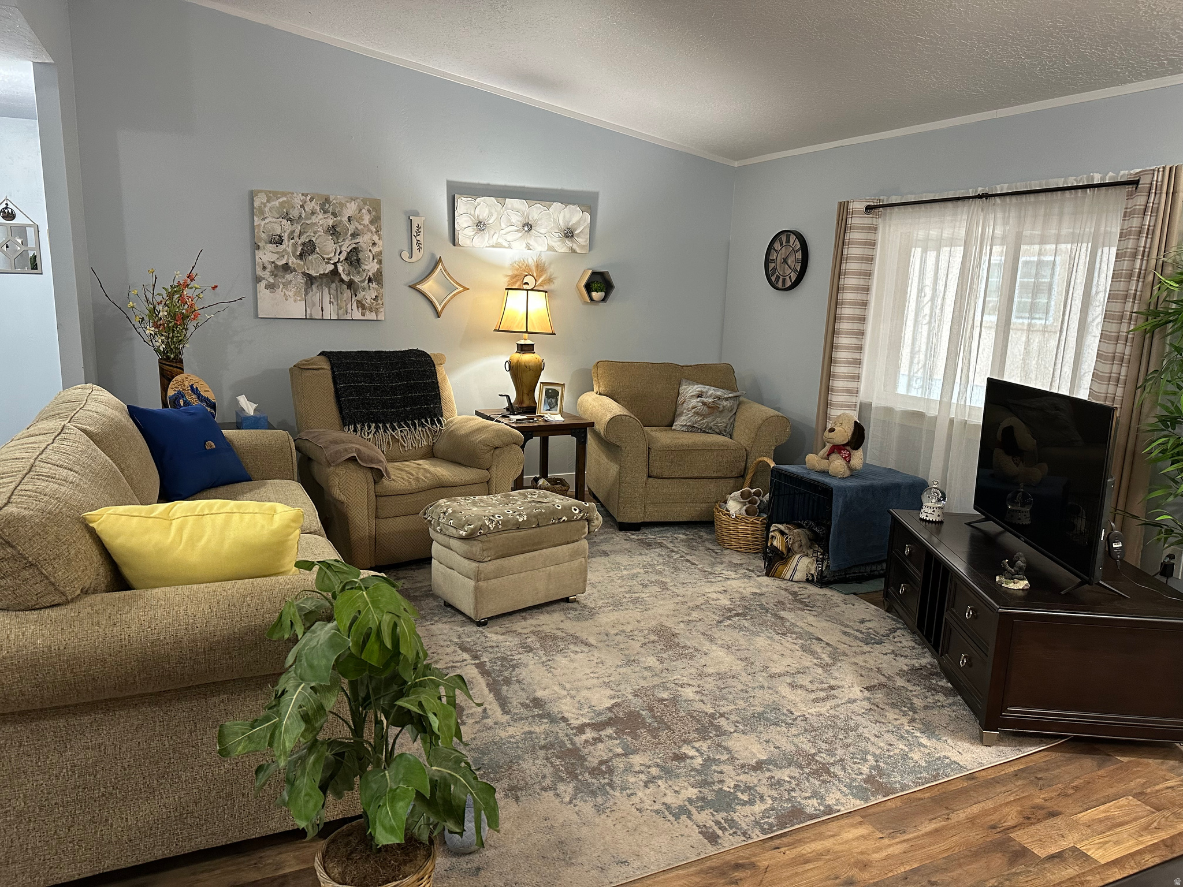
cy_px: 444
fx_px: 820
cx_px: 592
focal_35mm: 24
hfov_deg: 71.6
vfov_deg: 56.8
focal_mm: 6.86
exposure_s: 1/60
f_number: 1.78
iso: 320
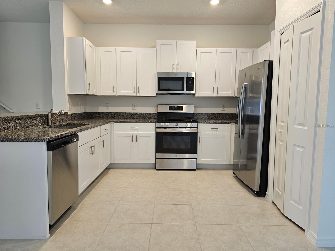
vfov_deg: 58.9
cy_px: 126
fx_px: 223
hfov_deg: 73.9
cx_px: 168
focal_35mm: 23
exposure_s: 1/120
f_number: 1.7
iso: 200
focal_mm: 6.3
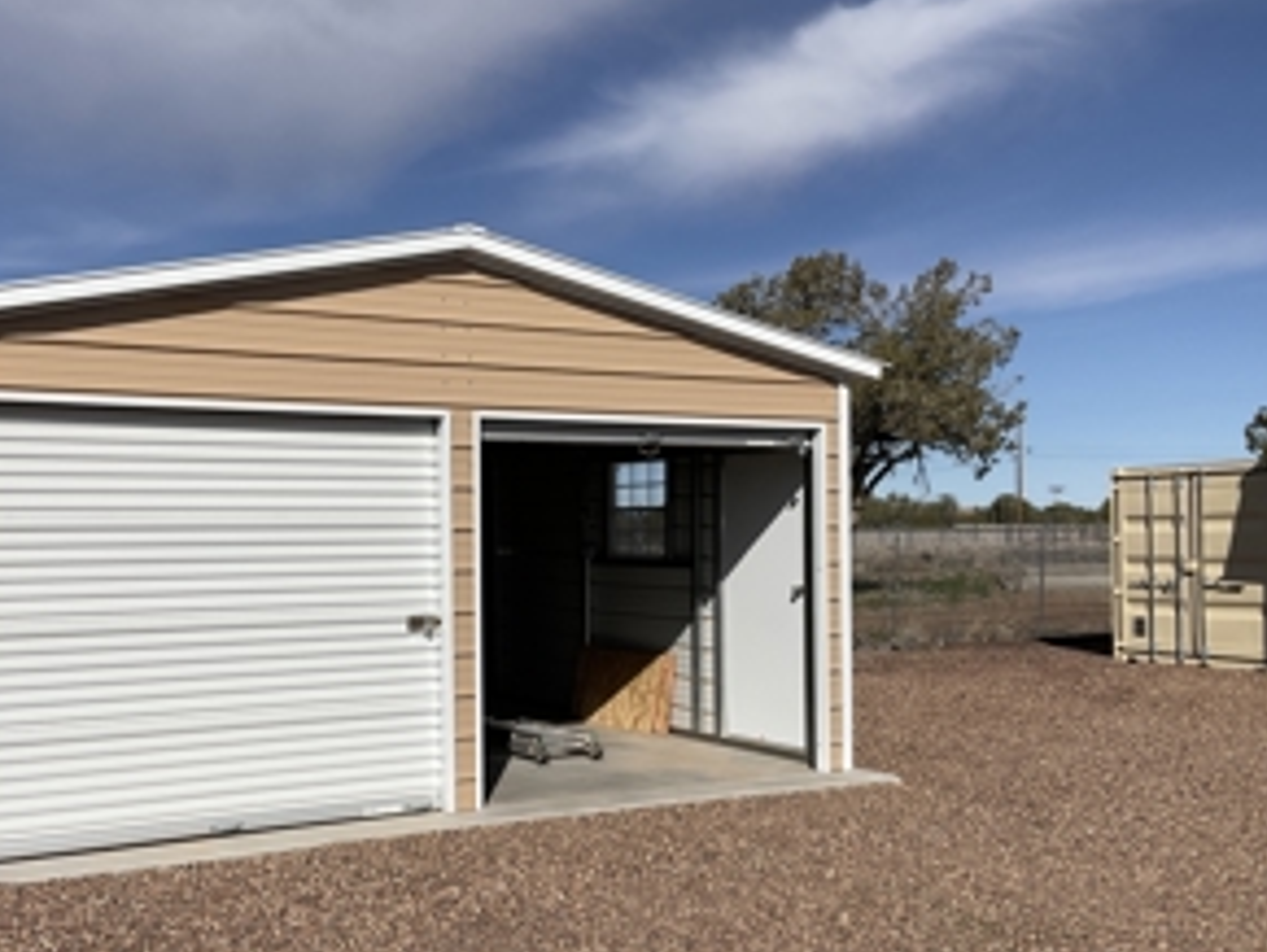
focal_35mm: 40
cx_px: 494
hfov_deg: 46.4
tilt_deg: -0.4
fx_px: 1465
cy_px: 528
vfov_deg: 36.0
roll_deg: -0.2
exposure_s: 1/4785
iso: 16
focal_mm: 3
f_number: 1.8
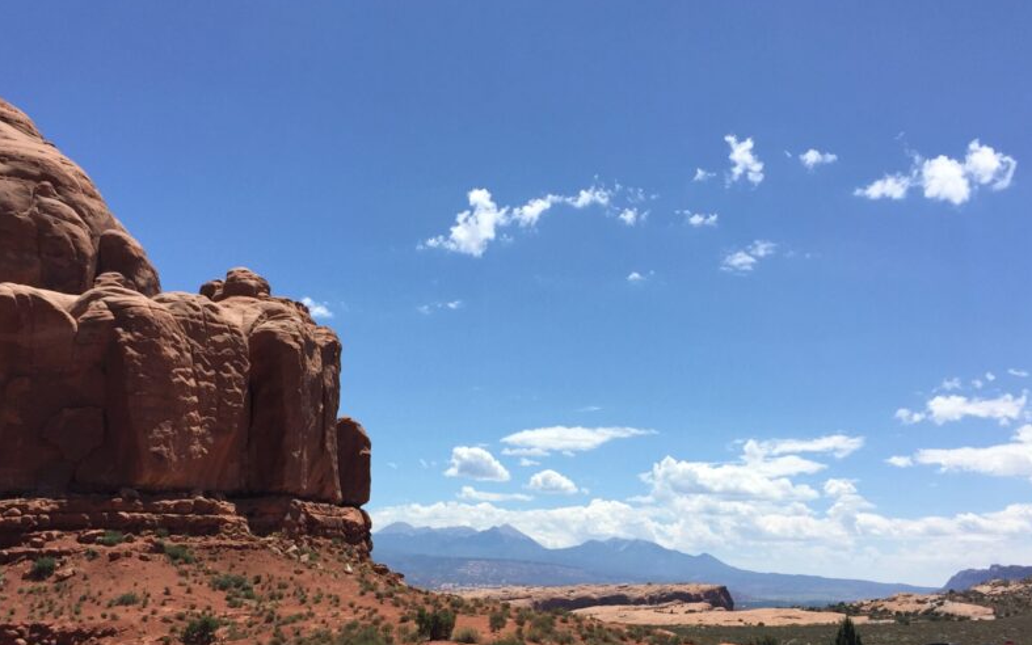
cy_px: 469
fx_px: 1125
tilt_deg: +5.6
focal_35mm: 40
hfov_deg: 49.2
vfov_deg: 31.5
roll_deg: -1.4
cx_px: 479
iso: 32
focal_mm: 4.15
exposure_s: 1/2825
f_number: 2.2
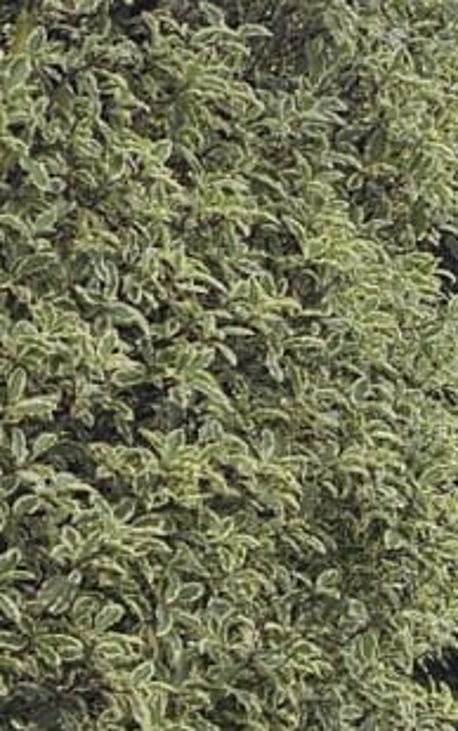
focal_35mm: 161
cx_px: 76
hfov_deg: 8.1
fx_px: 3212
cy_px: 561
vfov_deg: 13.0
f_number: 1.7
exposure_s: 1/654
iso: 10
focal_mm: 6.3
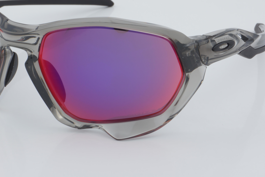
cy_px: 70
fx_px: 729
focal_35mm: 99
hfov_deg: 20.6
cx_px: 103
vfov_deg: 13.8
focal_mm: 50
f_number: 32
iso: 100
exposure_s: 1/4
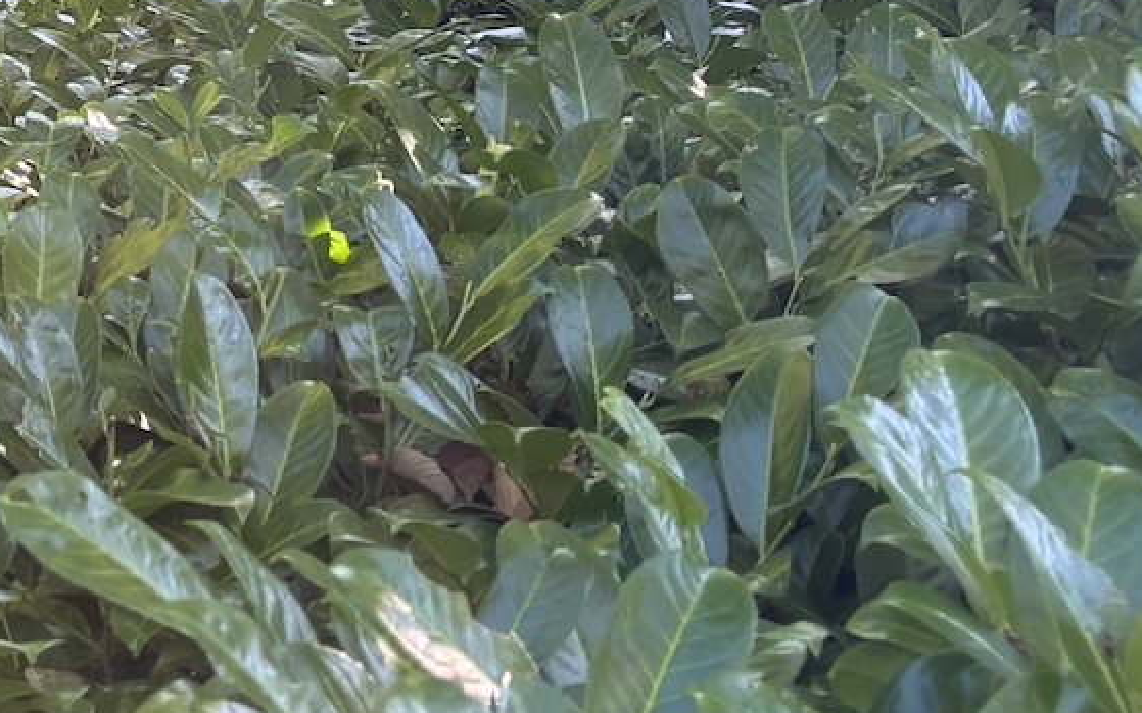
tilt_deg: -3.2
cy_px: -188
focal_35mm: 93
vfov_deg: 13.6
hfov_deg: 20.3
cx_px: -373
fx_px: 2894
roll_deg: -1.1
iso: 40
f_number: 1.6
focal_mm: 5.96
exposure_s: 1/121
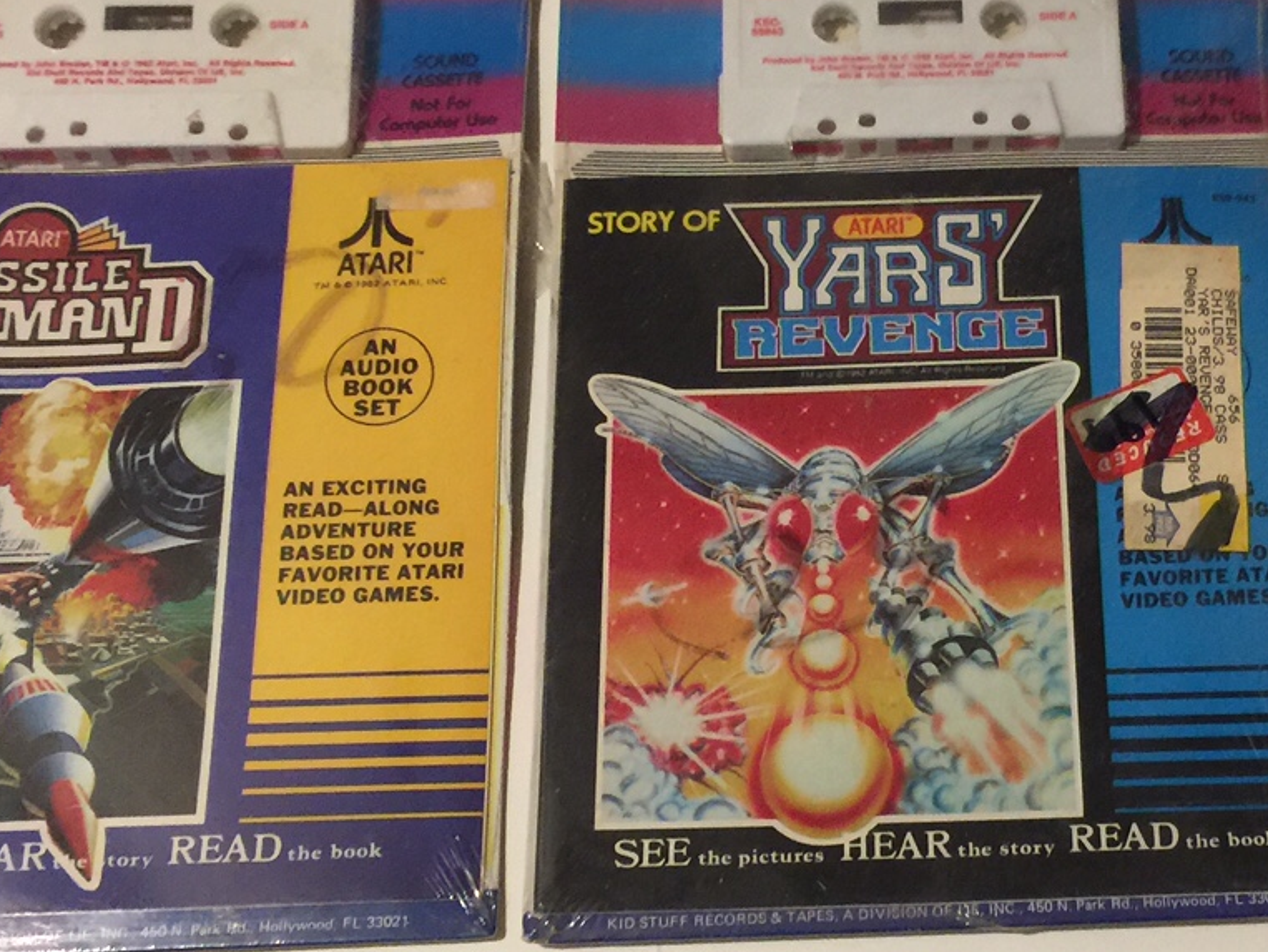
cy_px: 535
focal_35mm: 62
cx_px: 972
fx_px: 2272
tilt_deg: -68.0
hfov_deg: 30.6
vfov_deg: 23.7
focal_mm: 4.15
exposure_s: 1/4
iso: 80
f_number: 2.2
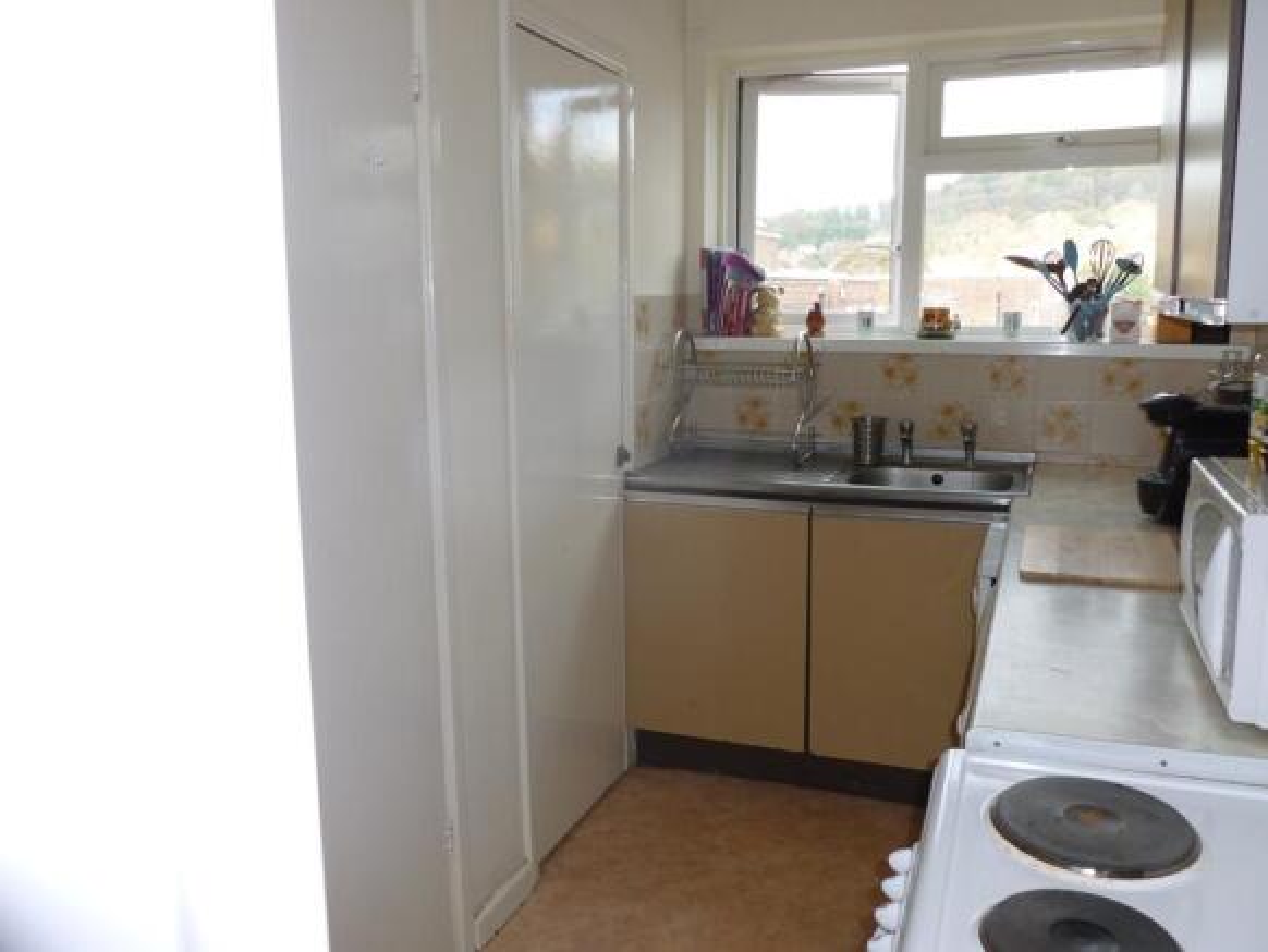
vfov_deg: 49.8
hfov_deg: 63.4
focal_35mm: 28
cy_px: 476
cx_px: 634
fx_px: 1026
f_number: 3.3
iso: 100
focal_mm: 5
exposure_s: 1/60
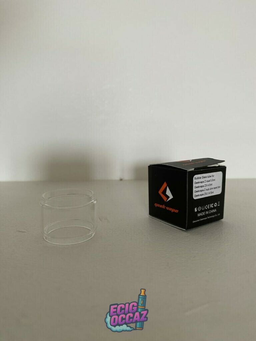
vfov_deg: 67.3
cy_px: 170
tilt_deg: -7.1
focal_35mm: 26
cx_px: 128
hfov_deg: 53.1
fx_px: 256
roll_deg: -0.4
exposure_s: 1/60
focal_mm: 4.25
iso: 200
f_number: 1.8
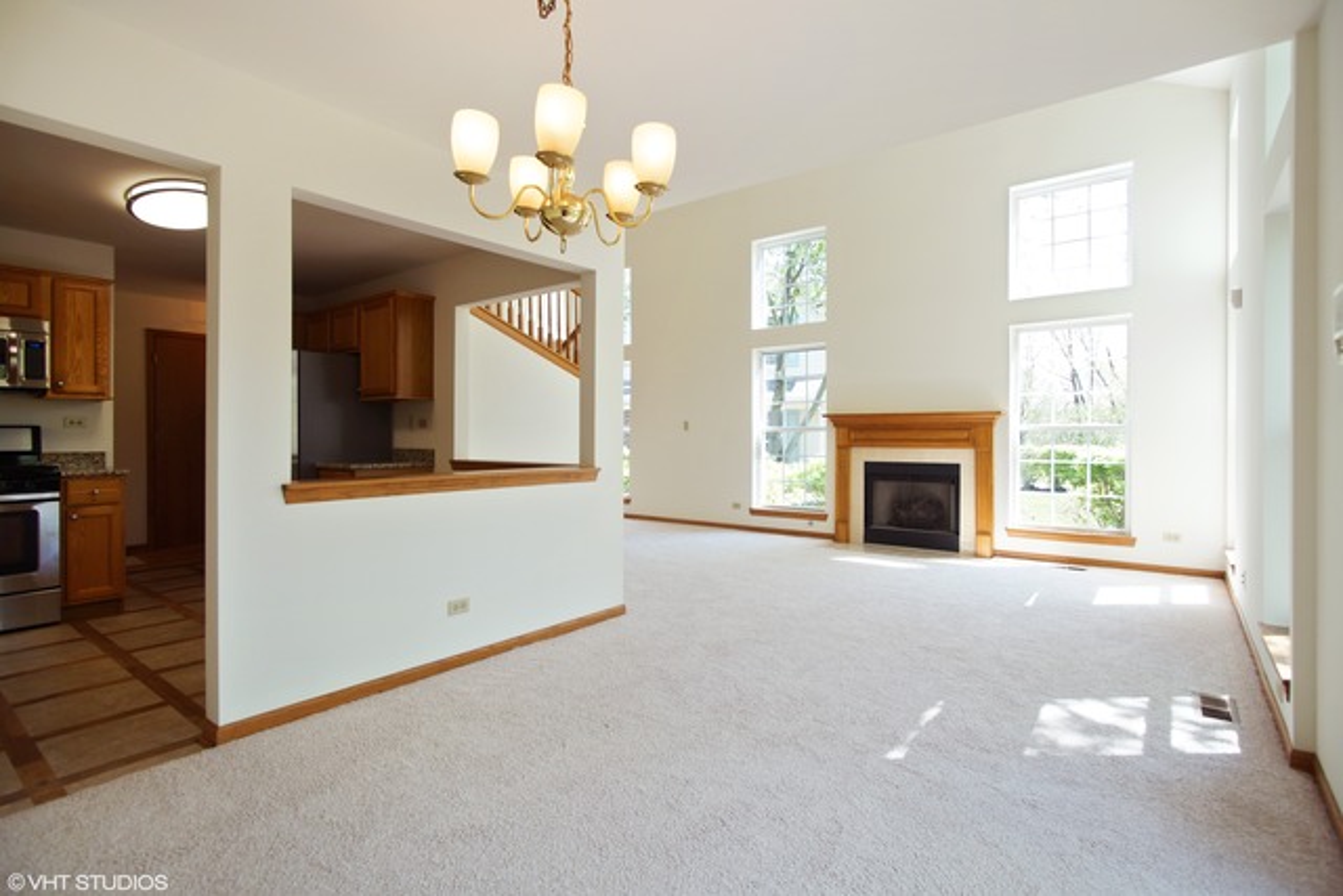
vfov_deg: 70.5
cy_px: 448
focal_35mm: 17
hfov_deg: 93.3
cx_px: 672
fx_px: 634
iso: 400
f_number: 8
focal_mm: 17
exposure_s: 1/60
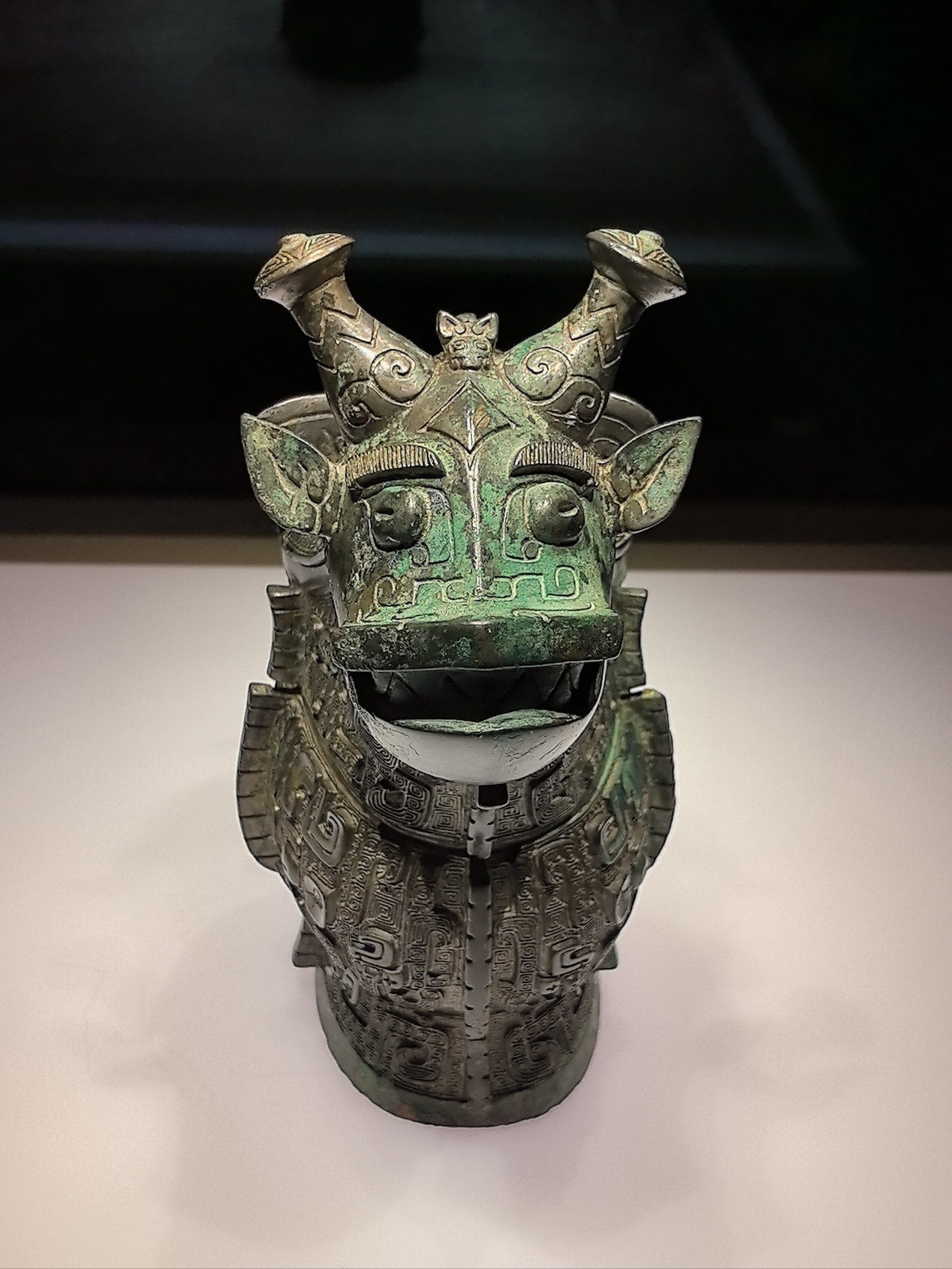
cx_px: 476
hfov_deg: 24.8
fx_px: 2164
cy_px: 634
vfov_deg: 32.7
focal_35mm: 59
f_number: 2
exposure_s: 1/100
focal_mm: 5.75
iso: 80
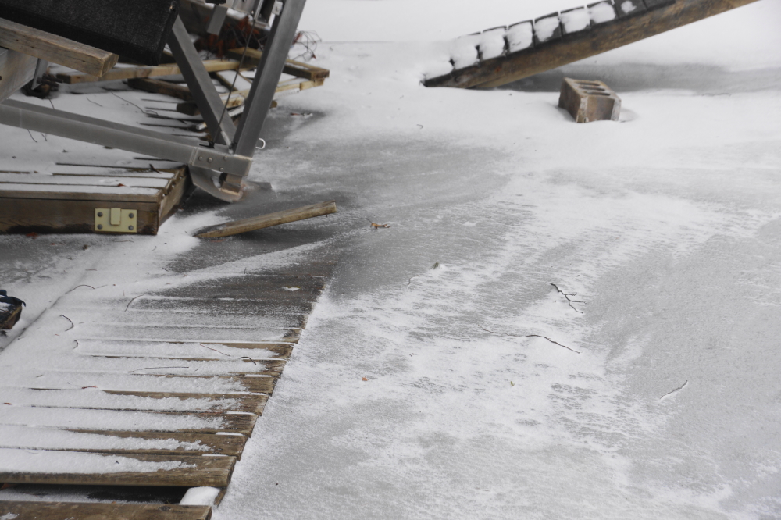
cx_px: 390
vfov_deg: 18.2
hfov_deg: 27.0
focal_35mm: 75
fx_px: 1626
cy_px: 260
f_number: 7.1
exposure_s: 1/100
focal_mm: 50
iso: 100
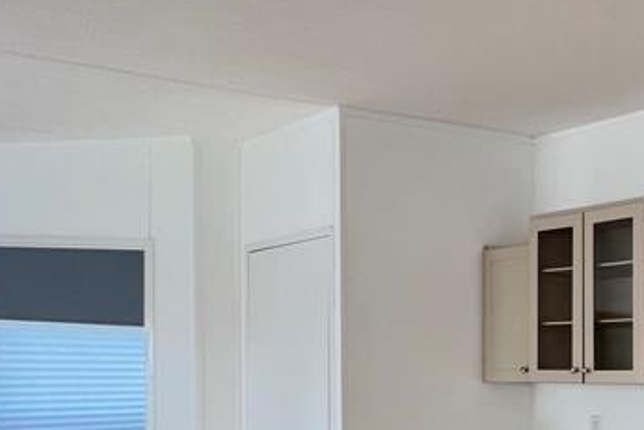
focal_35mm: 40
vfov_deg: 31.8
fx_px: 716
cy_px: 391
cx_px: 810
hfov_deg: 35.5
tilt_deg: -0.5
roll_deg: +0.2
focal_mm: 1.57
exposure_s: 1/120
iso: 80
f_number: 1.8
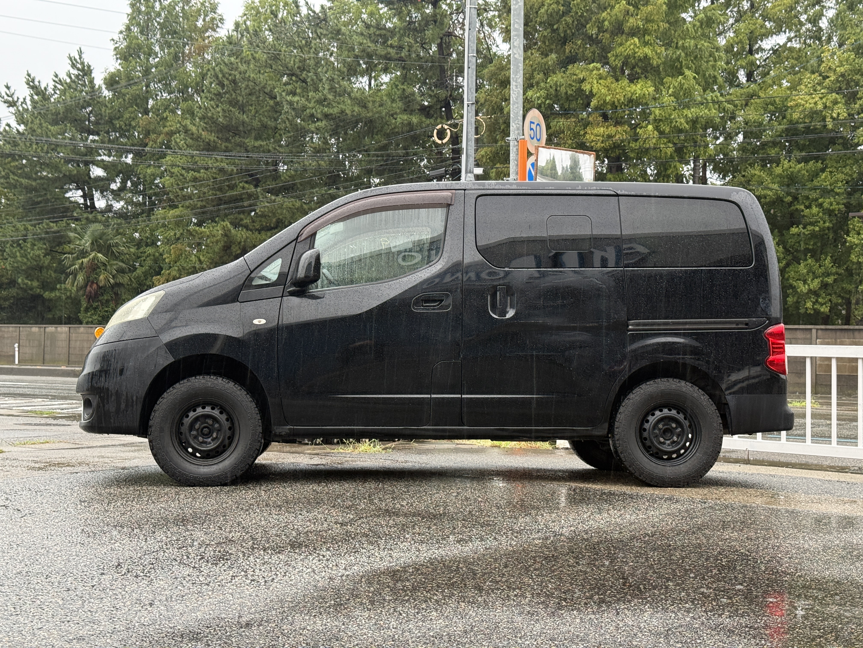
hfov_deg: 39.7
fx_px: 1197
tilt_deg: +1.1
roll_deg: -0.7
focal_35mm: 48
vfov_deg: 30.3
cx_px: 432
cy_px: 324
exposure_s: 1/60
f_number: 1.78
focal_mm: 6.76
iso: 100
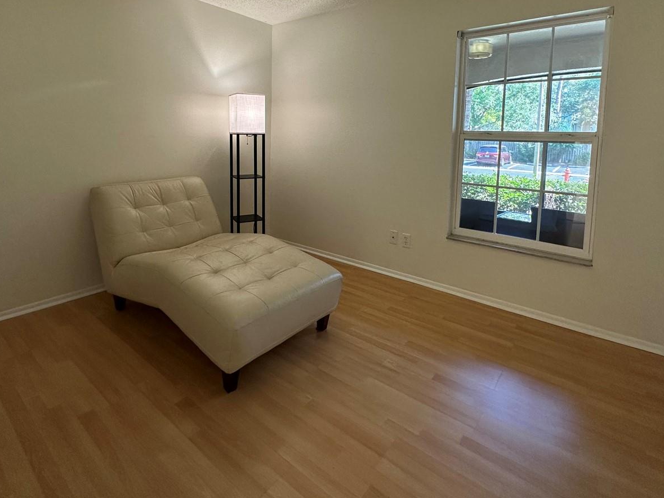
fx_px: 364
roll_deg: -1.5
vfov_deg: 66.6
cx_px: 318
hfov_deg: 84.6
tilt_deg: -4.1
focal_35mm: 19
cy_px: 162
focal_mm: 2.22
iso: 200
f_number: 2.2
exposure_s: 1/120
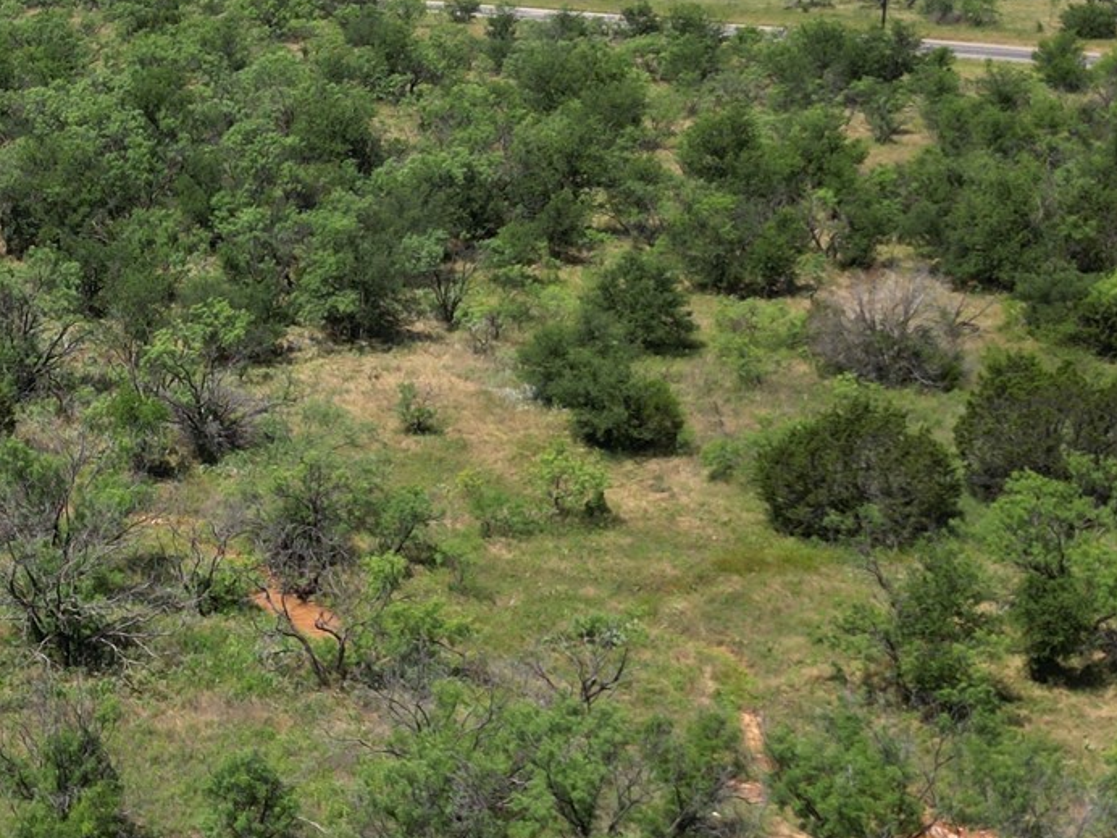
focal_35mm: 71
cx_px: 179
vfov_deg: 20.7
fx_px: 2291
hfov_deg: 26.7
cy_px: 357
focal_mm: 6.72
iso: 100
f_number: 1.7
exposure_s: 1/2500
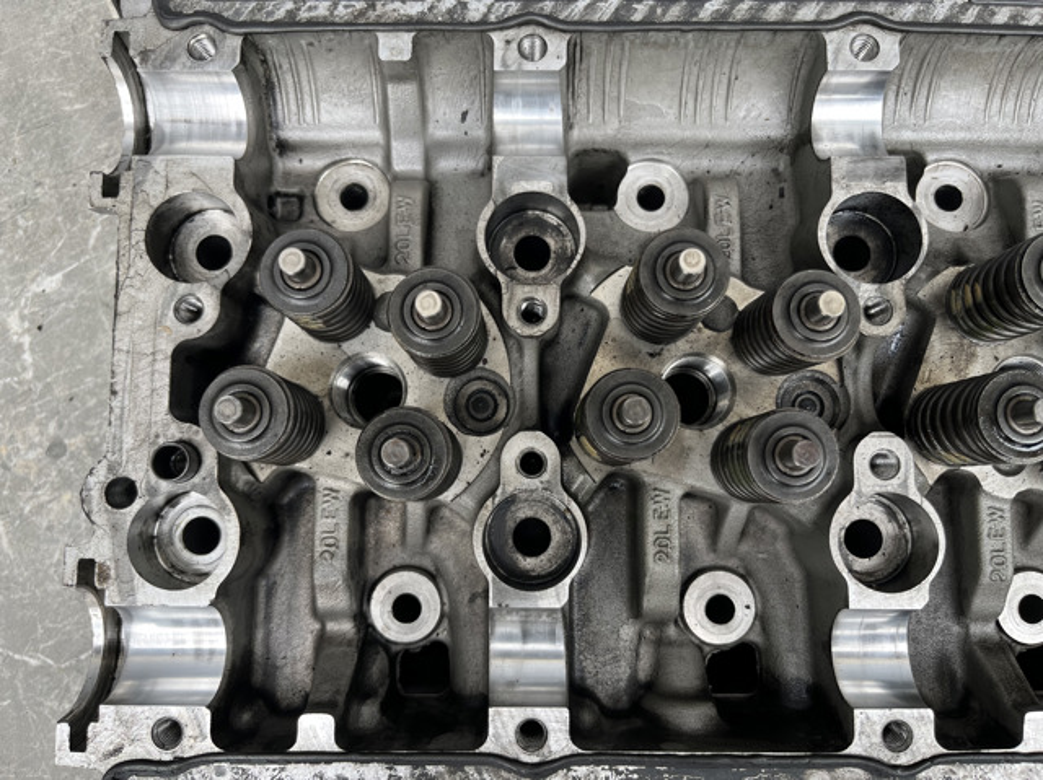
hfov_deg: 67.3
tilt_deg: -79.5
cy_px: 390
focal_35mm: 26
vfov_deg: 53.0
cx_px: 522
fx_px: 783
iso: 32
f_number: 1.6
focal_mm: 5.1
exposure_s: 1/133
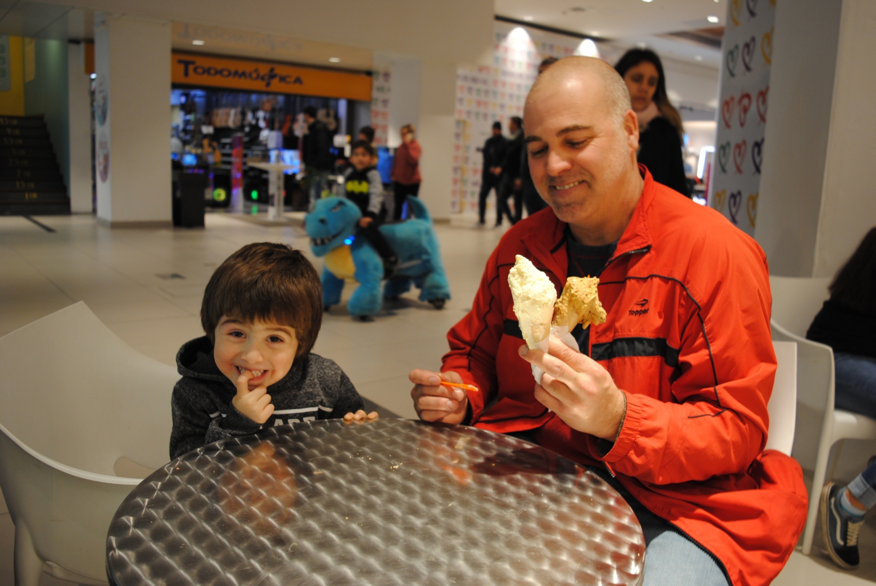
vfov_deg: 43.7
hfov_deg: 61.9
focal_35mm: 30
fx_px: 731
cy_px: 293
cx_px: 438
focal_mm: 20
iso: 200
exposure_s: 1/40
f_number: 3.8
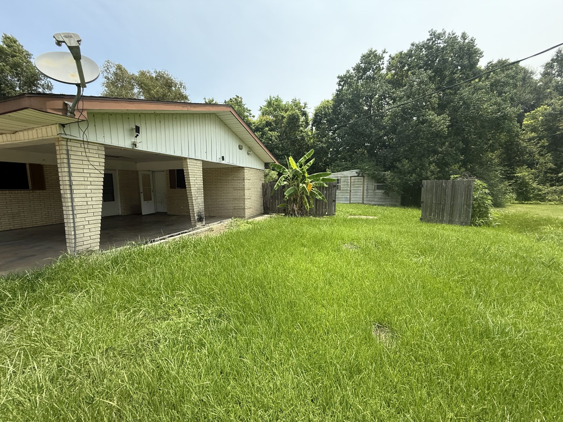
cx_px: 282
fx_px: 228
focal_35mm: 14
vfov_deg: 85.7
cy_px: 211
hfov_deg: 102.1
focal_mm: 2.22
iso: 64
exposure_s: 1/1235
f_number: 2.2
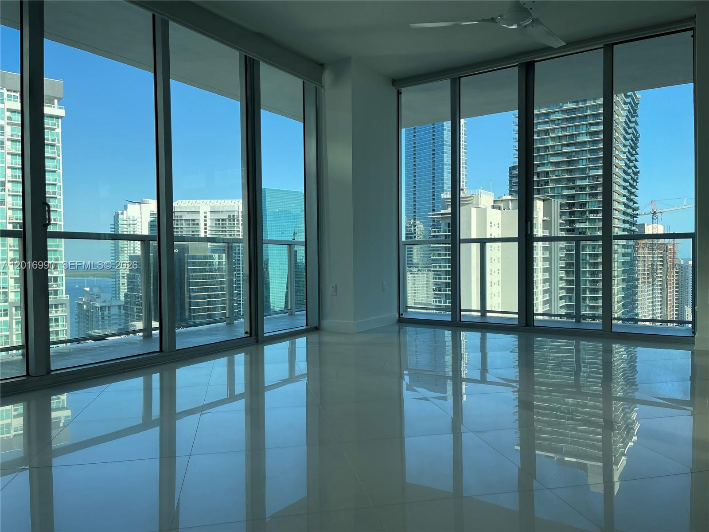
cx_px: 354
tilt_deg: -2.1
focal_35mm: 25
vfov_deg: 54.9
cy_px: 266
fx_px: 512
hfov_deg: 69.4
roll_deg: +0.6
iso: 32
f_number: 1.6
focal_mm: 5.1
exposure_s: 1/1152
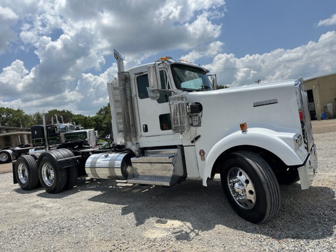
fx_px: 233
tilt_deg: +2.1
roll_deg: +9.1
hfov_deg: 71.6
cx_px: 168
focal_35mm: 24
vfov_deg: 56.8
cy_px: 126
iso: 80
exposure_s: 1/8929
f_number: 1.78
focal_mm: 6.86
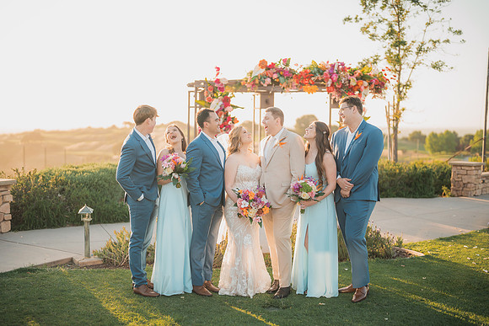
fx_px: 679
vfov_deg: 27.0
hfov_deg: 39.6
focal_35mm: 50
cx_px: 244
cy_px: 163
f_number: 1.2
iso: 200
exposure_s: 1/2000
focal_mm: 50
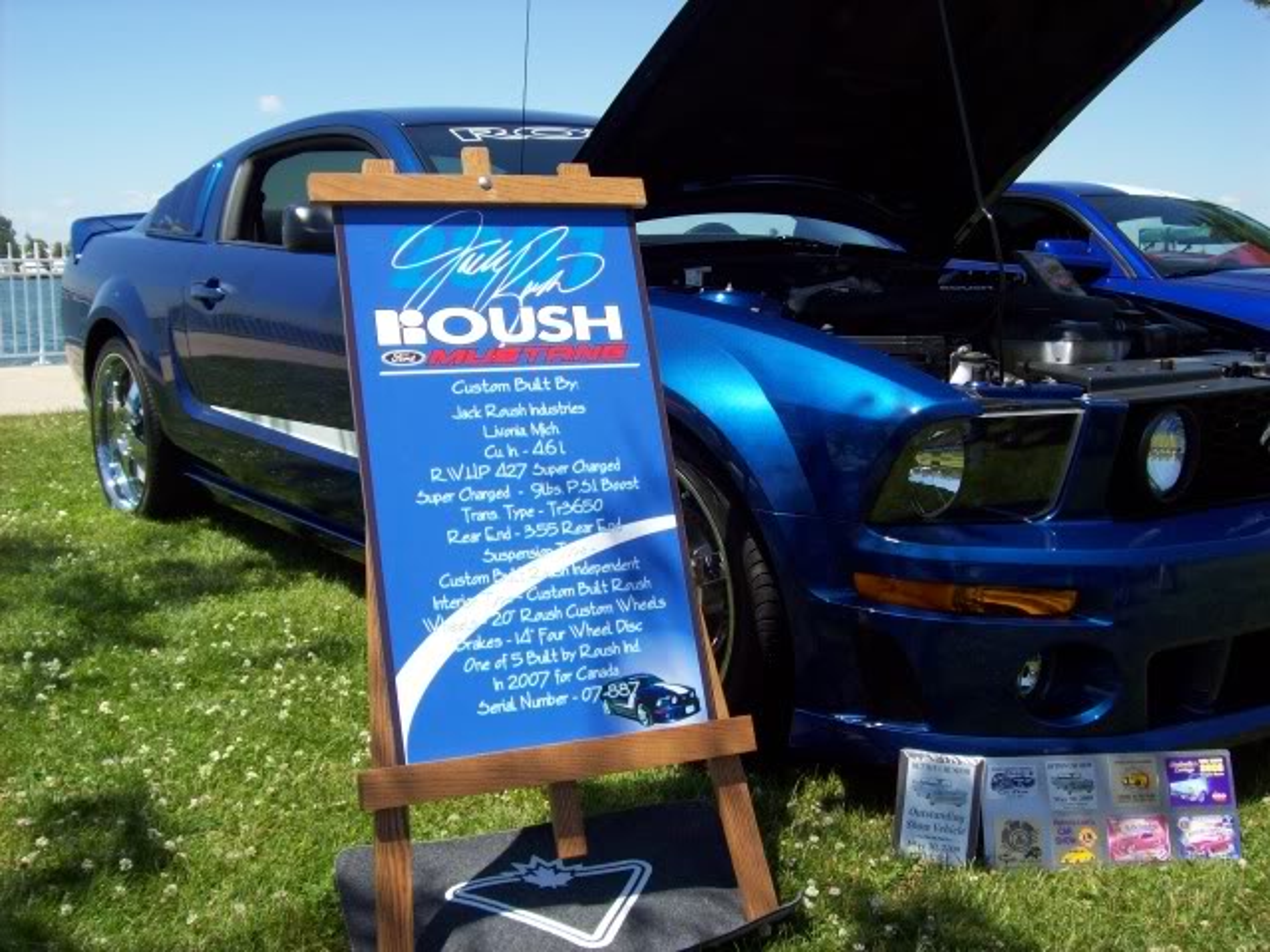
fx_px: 1321
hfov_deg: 51.4
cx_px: 635
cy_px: 476
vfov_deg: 39.6
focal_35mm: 36
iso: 80
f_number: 4.8
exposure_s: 1/407
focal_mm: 6
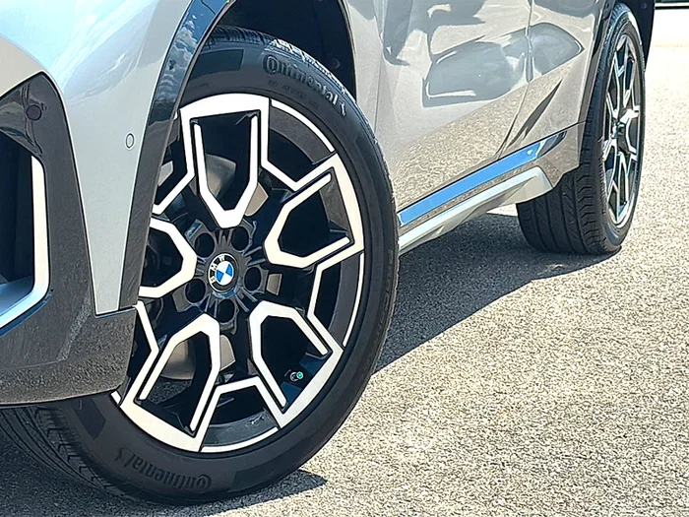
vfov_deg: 18.4
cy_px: 258
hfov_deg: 24.4
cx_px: 344
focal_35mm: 80
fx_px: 1592
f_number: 1.78
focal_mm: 6.86
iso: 80
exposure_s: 1/5051
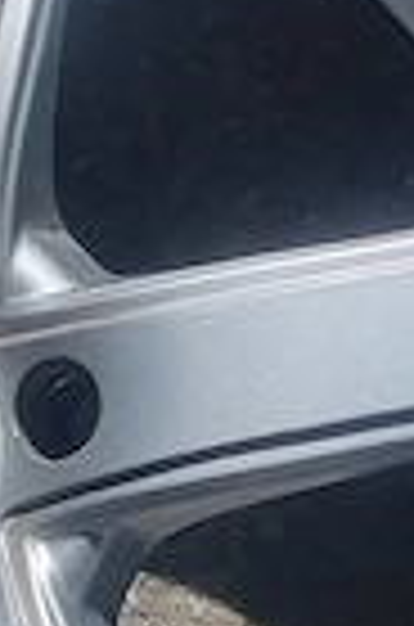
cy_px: -252
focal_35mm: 195
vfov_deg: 10.3
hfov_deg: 6.8
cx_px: 806
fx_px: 3380
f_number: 1.8
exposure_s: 1/7088
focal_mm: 5.4
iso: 50
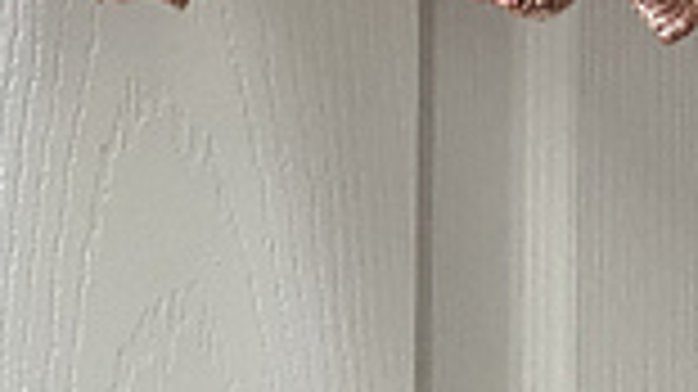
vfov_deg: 8.1
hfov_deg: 17.9
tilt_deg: -1.9
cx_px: 689
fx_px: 2164
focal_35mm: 117
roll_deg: -0.8
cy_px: -955
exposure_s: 1/60
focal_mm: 4.25
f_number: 1.8
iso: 400
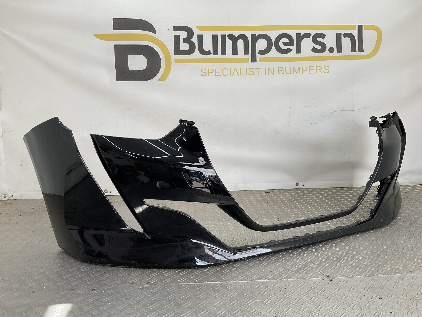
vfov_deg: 48.2
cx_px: 211
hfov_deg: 61.7
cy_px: 158
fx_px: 354
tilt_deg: -7.1
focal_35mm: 29
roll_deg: +0.7
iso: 16
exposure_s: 1/206
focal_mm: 3
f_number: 1.8
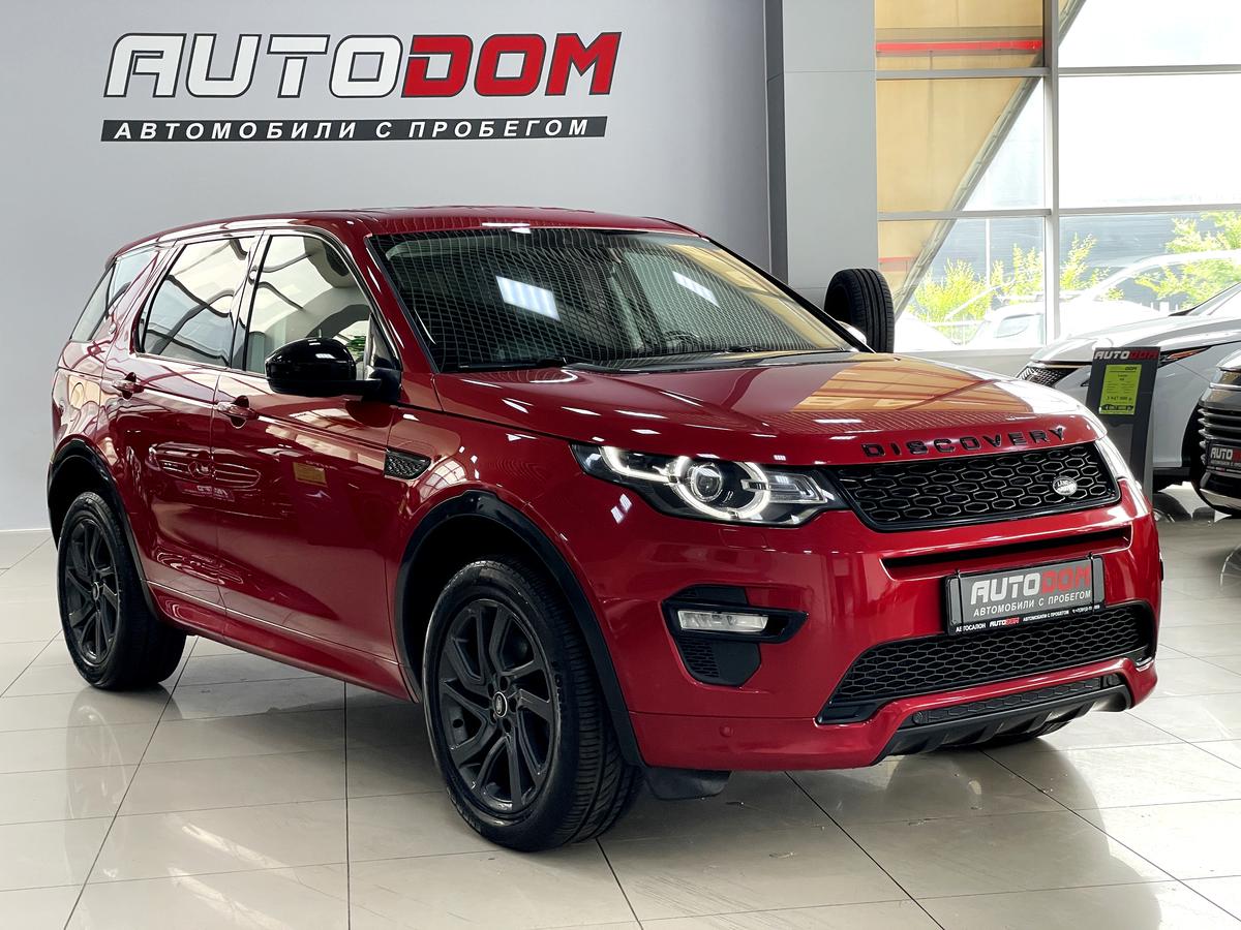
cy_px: 465
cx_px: 620
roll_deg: +1.9
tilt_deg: -3.7
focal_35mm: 52
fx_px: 1864
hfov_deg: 36.8
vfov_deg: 28.0
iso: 160
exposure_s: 1/99
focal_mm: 6
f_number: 2
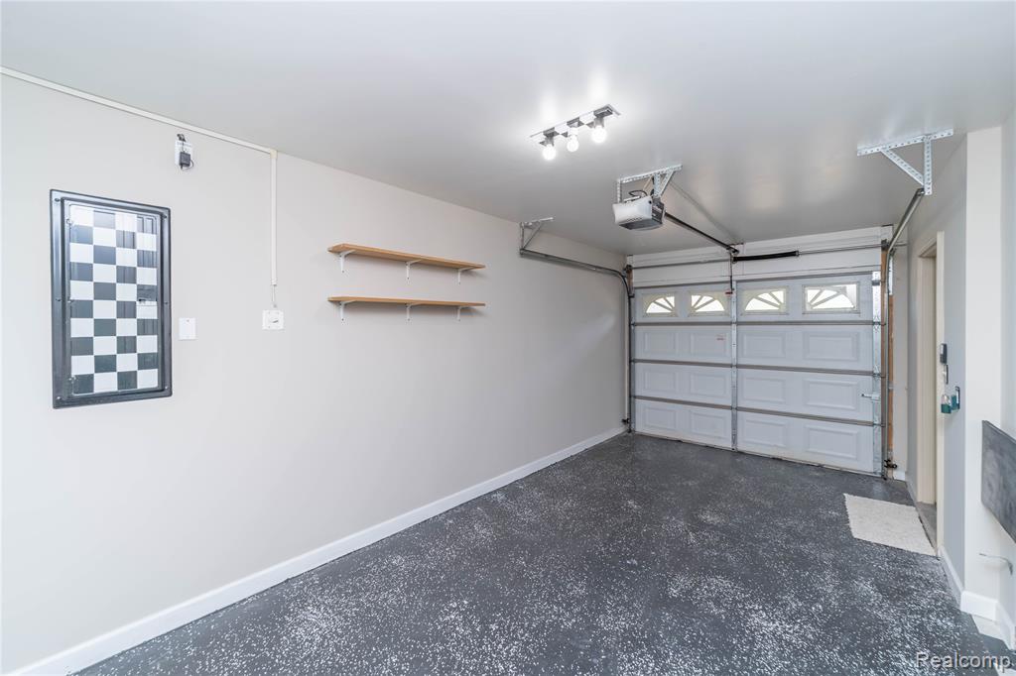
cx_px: 508
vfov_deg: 81.2
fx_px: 395
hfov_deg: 104.3
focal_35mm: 14
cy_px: 338
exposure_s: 1/60
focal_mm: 14
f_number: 8
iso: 640
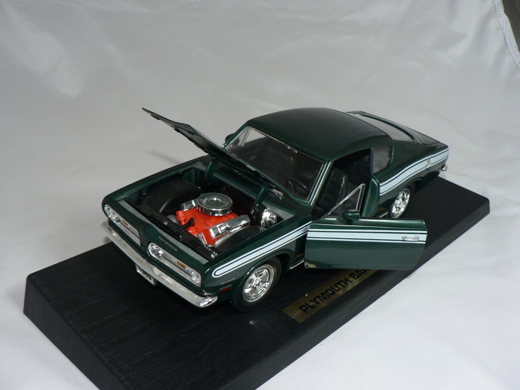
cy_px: 195
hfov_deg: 50.1
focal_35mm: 37
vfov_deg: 38.7
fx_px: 556
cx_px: 260
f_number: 2.8
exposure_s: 1/60
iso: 80
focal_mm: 6.2
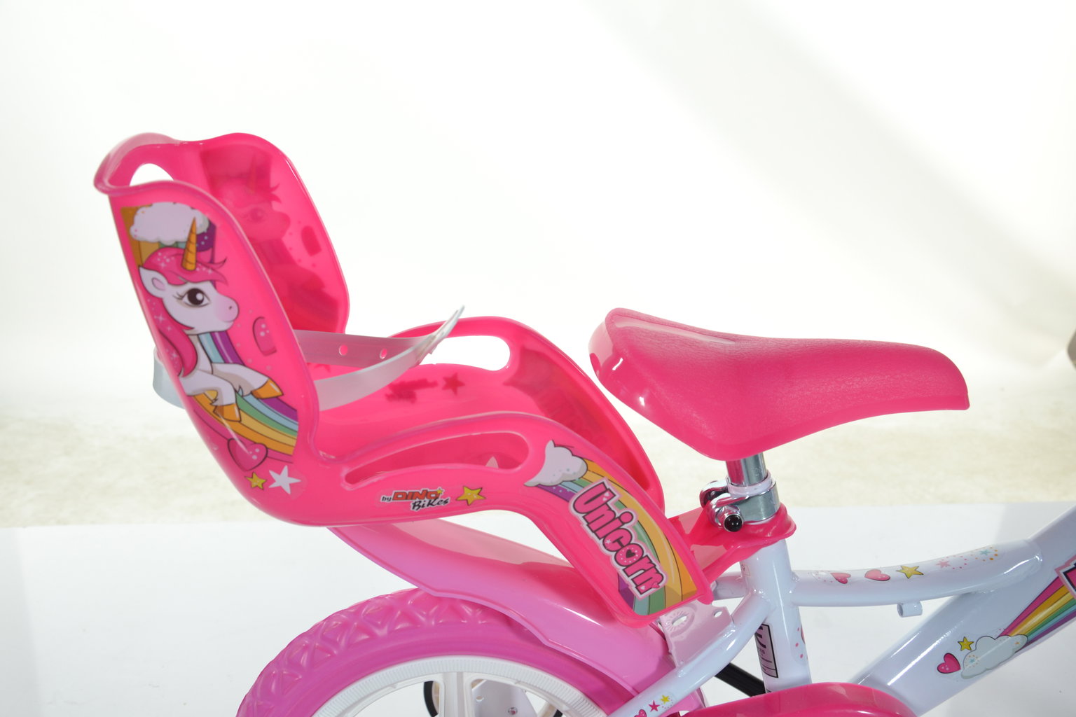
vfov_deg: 36.9
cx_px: 538
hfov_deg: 53.1
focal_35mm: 36
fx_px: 1076
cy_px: 358
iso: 400
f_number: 6.3
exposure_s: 1/60
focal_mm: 24
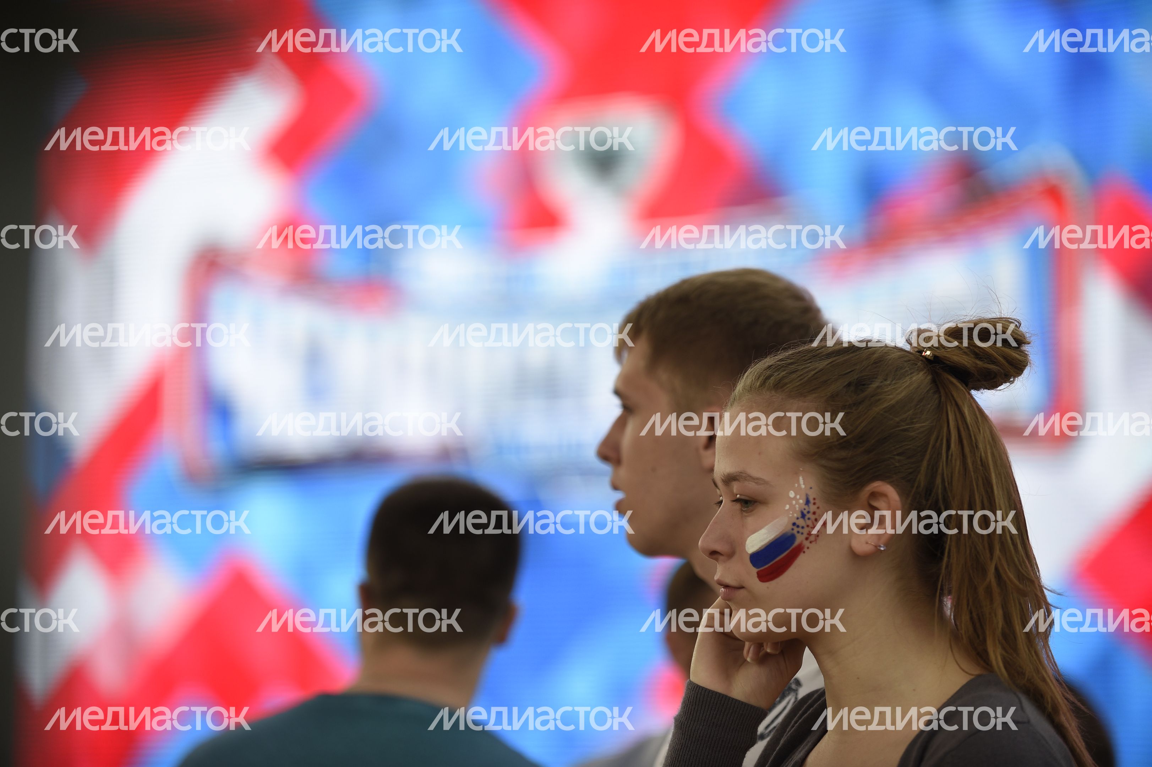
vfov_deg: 11.8
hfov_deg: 17.7
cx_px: 576
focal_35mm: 116
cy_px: 384
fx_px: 3710
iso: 400
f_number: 2.8
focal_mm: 116
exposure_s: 1/1250
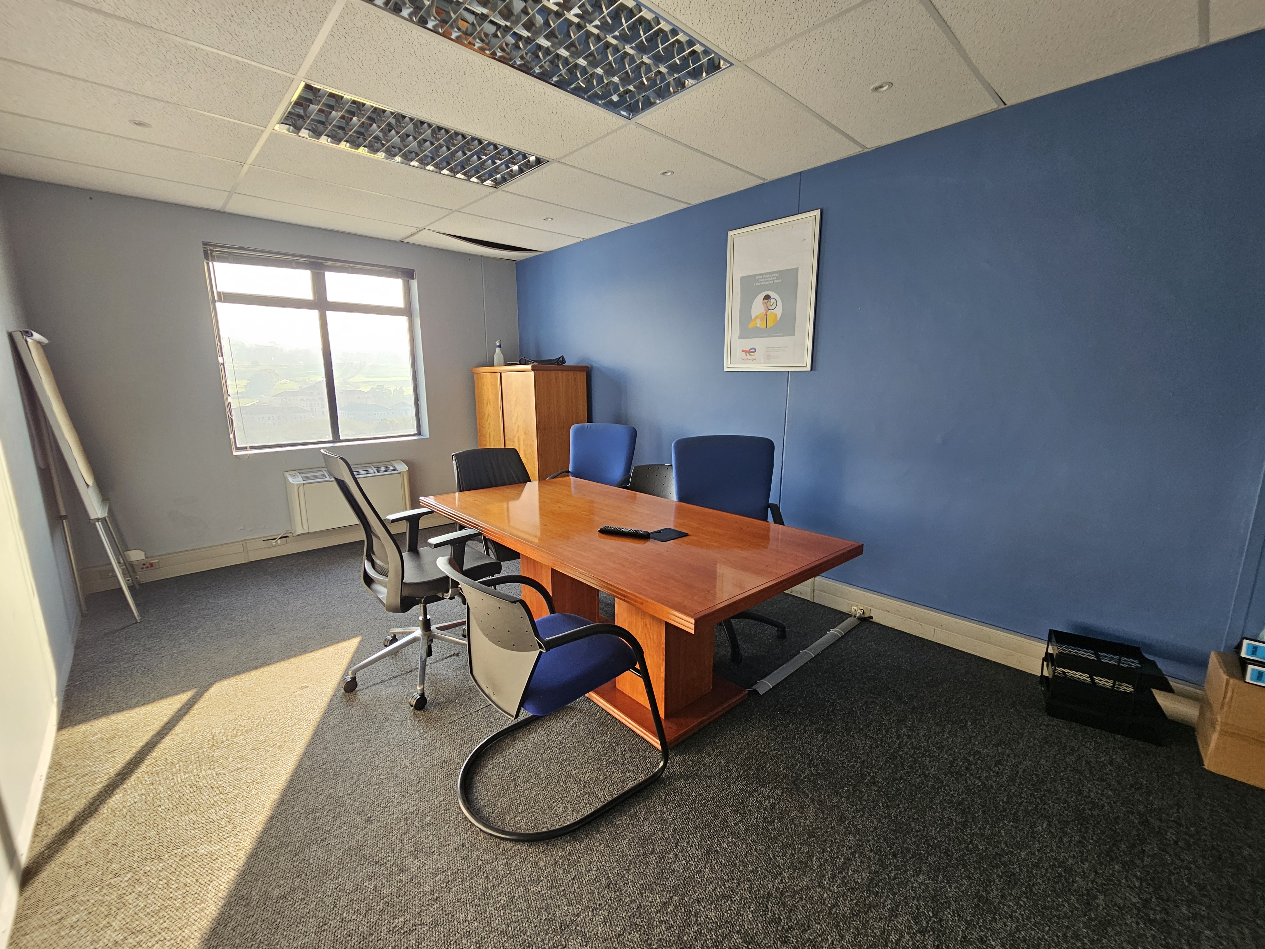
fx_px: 475
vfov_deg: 89.9
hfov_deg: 106.2
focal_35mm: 13
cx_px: 632
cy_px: 474
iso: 50
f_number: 2.2
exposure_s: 1/50
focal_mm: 2.2
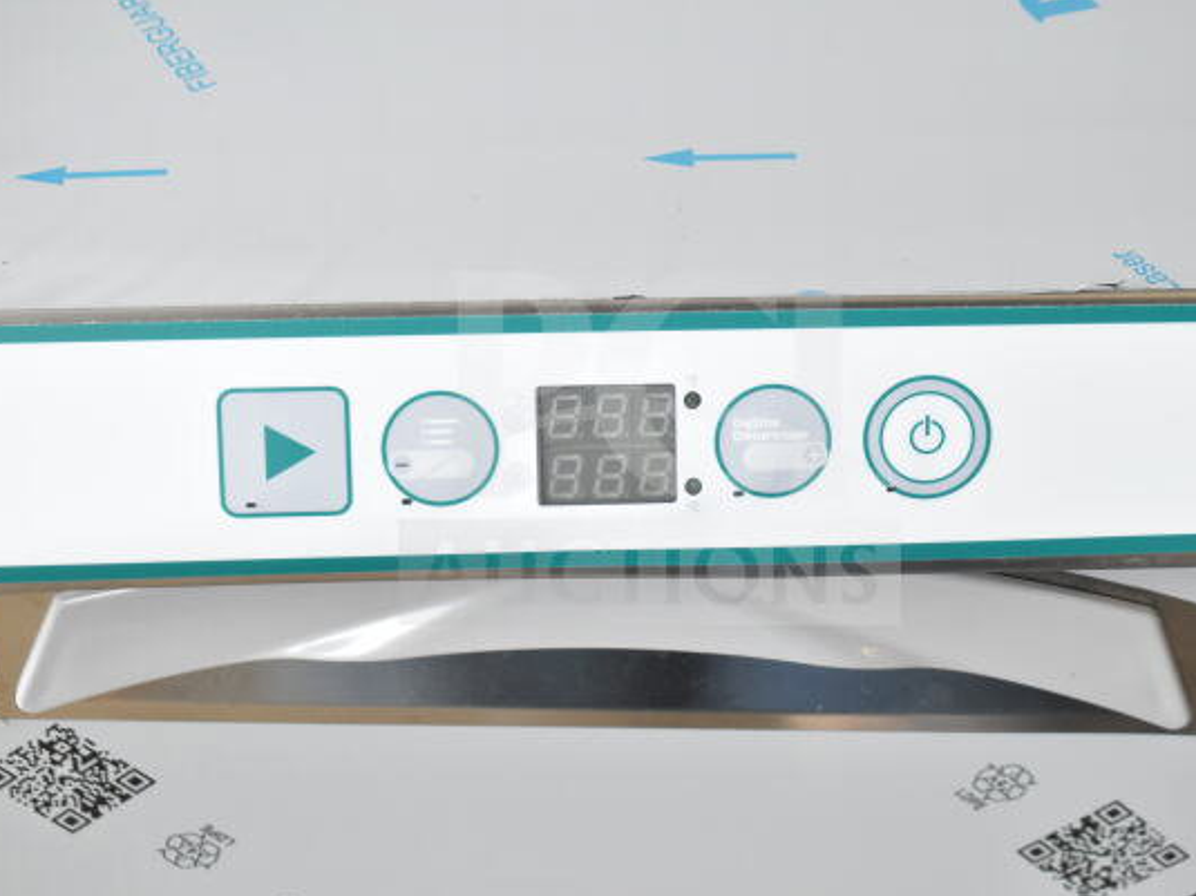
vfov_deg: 16.3
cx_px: 648
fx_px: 3128
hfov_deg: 21.6
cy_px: 448
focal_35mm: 91
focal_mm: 55
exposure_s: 1/160
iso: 1600
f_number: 6.3
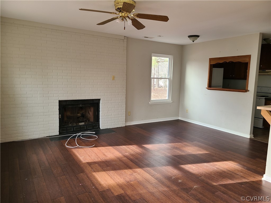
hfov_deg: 67.3
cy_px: 102
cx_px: 136
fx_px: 204
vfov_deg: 53.1
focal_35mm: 26
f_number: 1.8
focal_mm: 5.4
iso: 80
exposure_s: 1/59
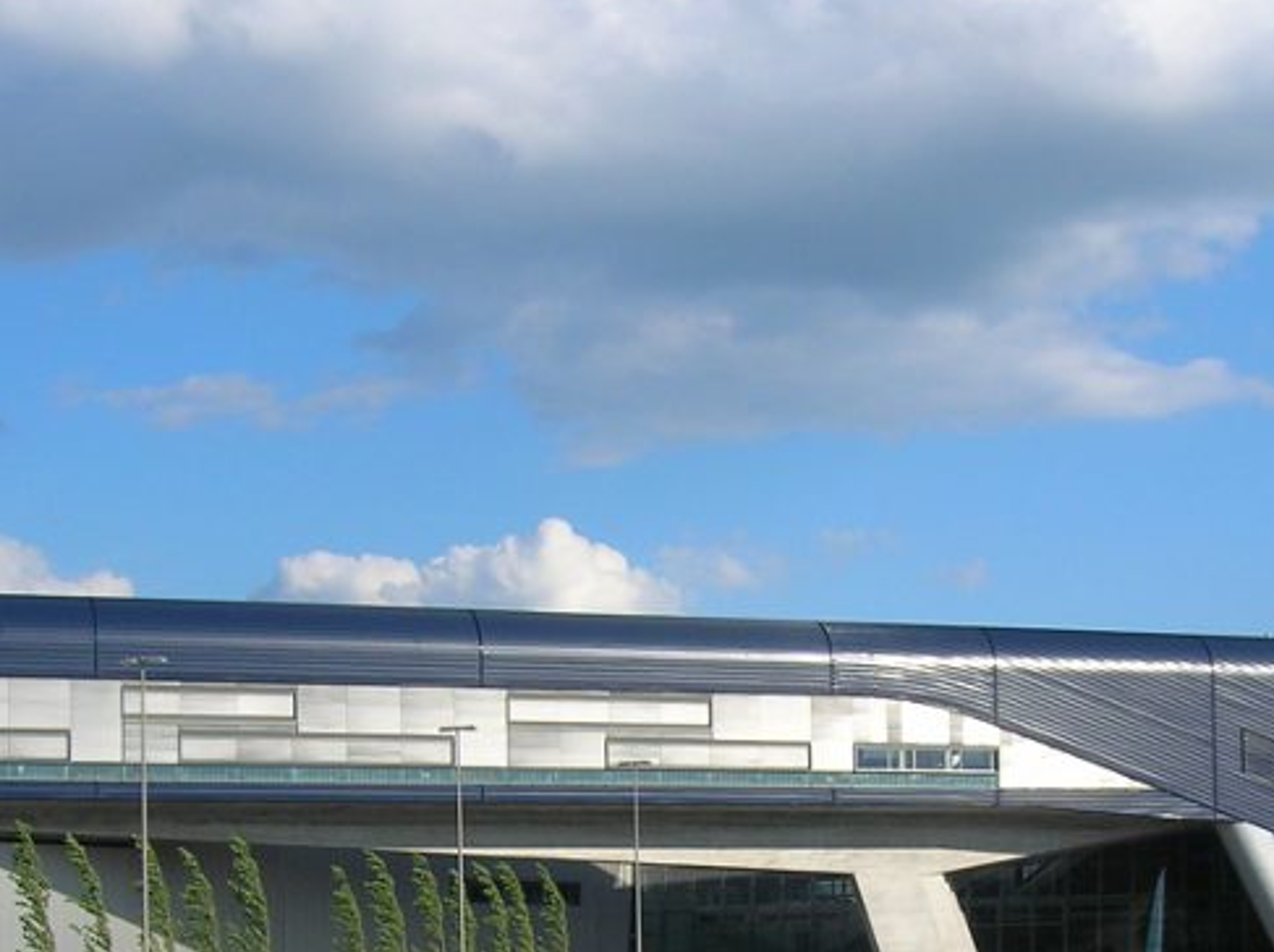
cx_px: 842
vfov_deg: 18.5
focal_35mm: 78
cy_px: 866
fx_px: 2867
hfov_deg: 24.9
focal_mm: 6.4
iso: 50
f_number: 5
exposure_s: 1/372
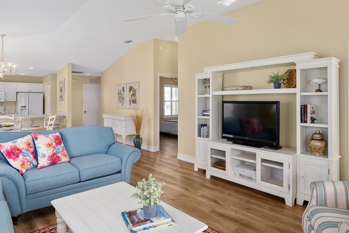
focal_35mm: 23
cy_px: 100
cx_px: 182
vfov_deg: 54.9
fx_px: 223
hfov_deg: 76.1
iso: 400
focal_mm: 14
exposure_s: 1/40
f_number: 8
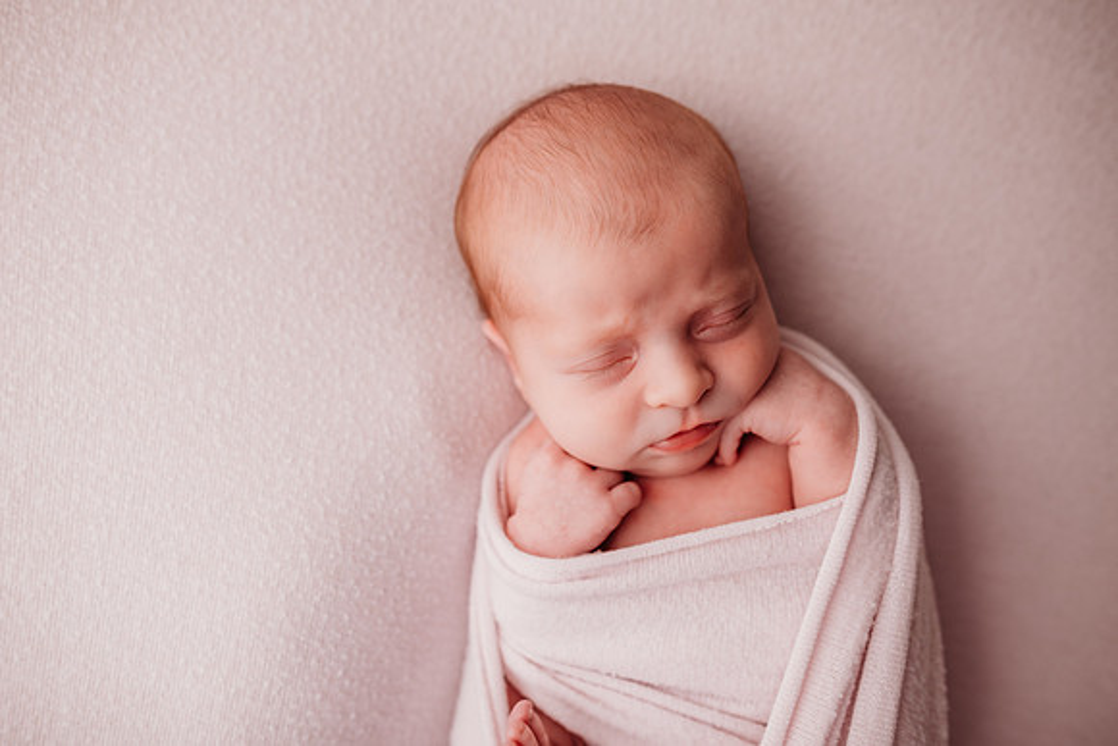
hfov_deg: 73.7
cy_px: 373
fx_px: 745
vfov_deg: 53.2
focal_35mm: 24
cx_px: 559
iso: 100
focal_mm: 24
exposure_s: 1/200
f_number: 2.8
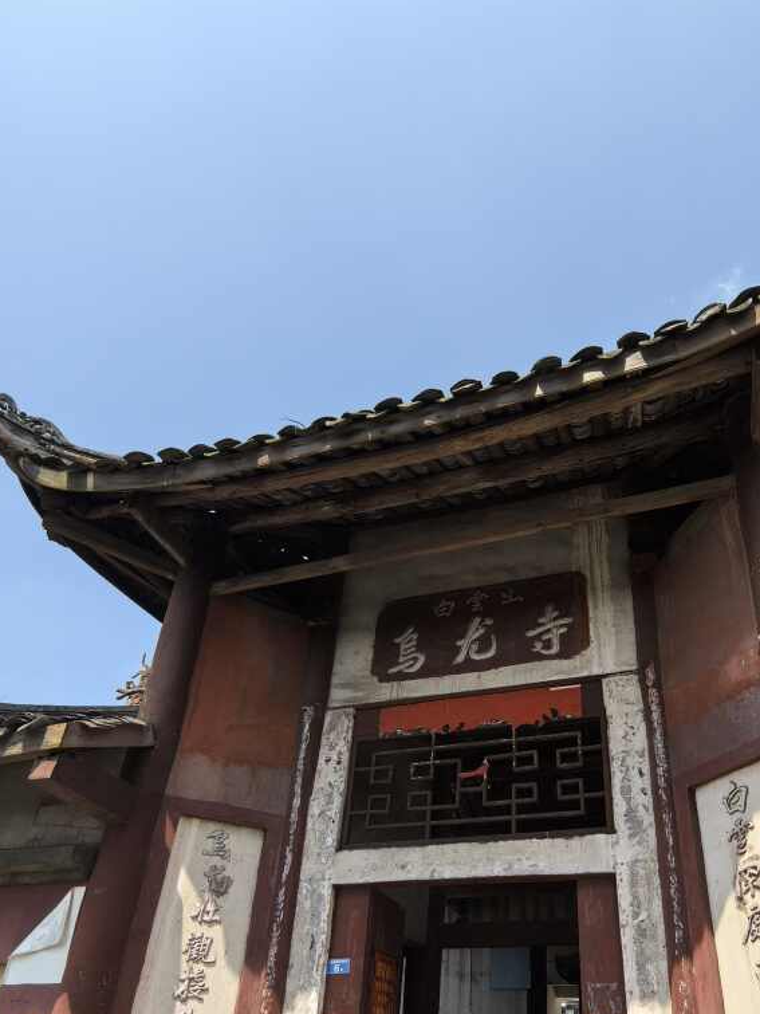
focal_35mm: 22
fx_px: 644
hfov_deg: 60.2
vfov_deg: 72.5
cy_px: 724
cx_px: 483
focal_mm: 1.95
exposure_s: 1/971
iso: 50
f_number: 2.2
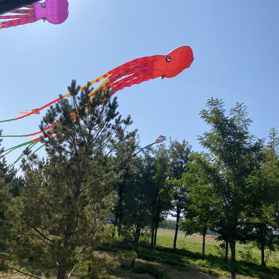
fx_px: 283
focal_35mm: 31
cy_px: 135
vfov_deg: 52.5
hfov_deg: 52.5
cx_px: 140
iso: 32
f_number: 1.8
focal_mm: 4.25
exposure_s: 1/5236
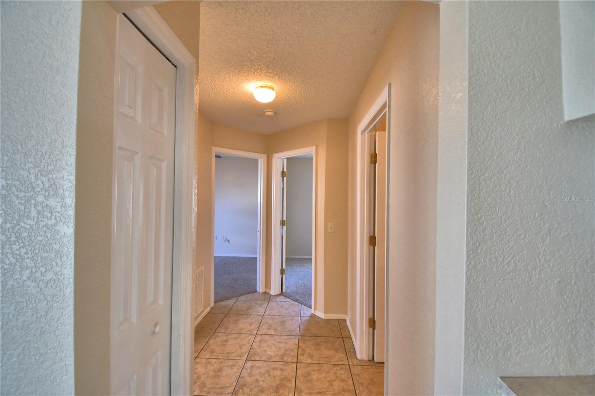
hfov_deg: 100.4
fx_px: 248
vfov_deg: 77.3
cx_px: 298
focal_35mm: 15
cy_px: 198
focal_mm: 10
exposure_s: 1/60
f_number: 4.5
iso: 400
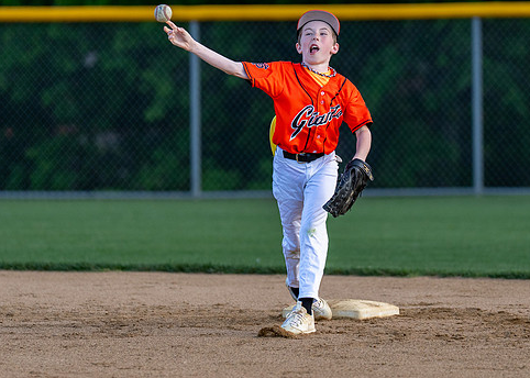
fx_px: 6937
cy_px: 131
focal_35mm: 461
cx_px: 324
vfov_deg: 3.1
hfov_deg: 4.4
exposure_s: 1/1600
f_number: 2.8
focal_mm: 200
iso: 250
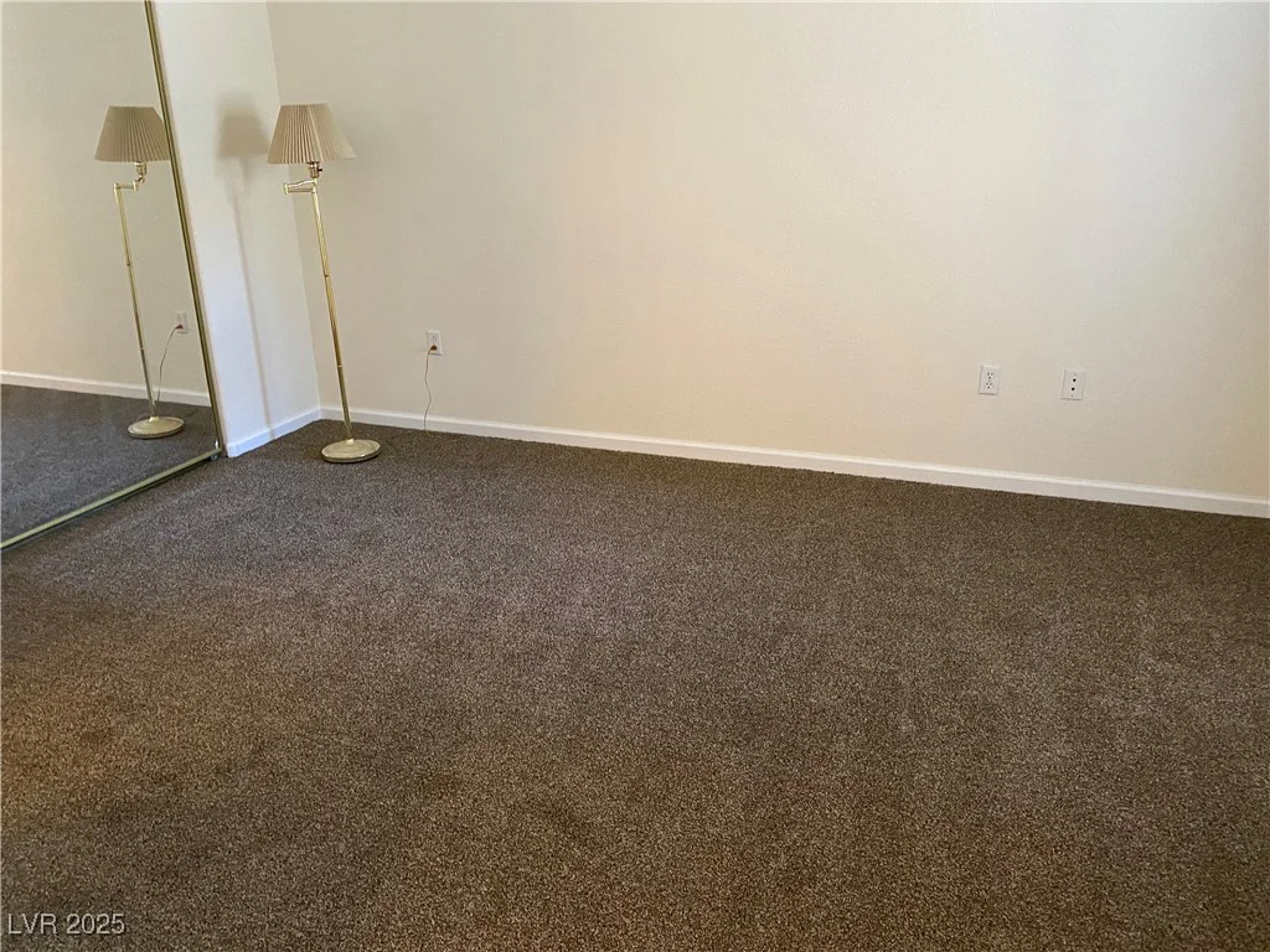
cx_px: 635
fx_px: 954
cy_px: 476
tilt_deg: -22.2
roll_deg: +1.0
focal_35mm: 26
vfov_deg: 53.1
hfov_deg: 67.3
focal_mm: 4.25
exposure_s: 1/40
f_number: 1.8
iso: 500
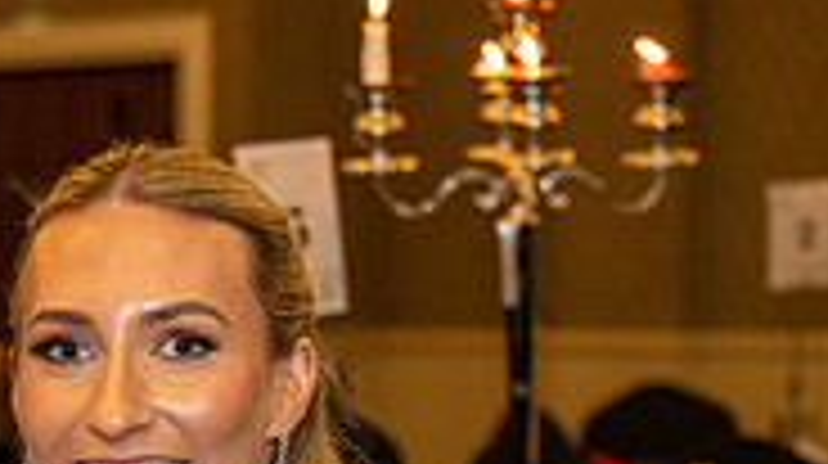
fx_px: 3991
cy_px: 682
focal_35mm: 182
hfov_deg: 11.7
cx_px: -63
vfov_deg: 6.6
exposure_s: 1/125
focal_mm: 55
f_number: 3.5
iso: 500
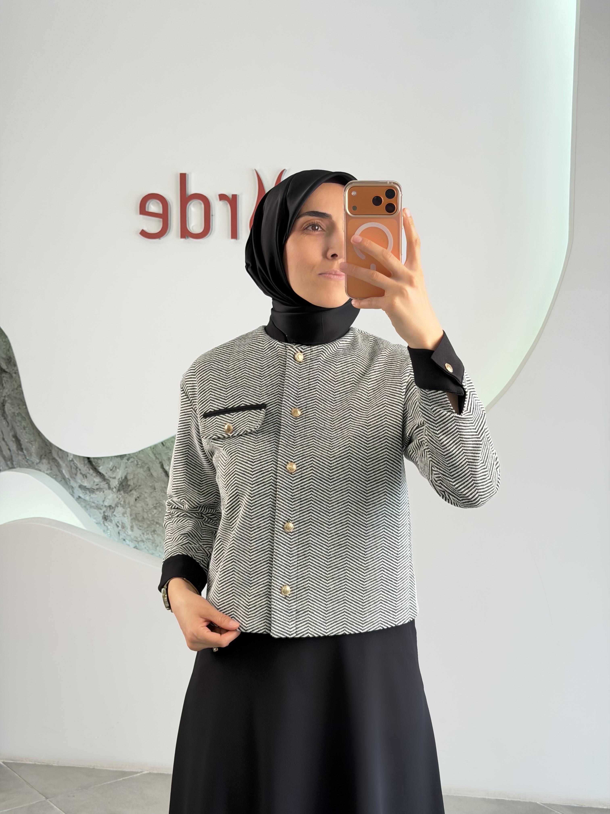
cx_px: 305
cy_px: 407
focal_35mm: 48
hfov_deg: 30.3
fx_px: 1128
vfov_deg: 39.7
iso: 50
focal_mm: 6.76
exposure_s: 1/121
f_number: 1.78
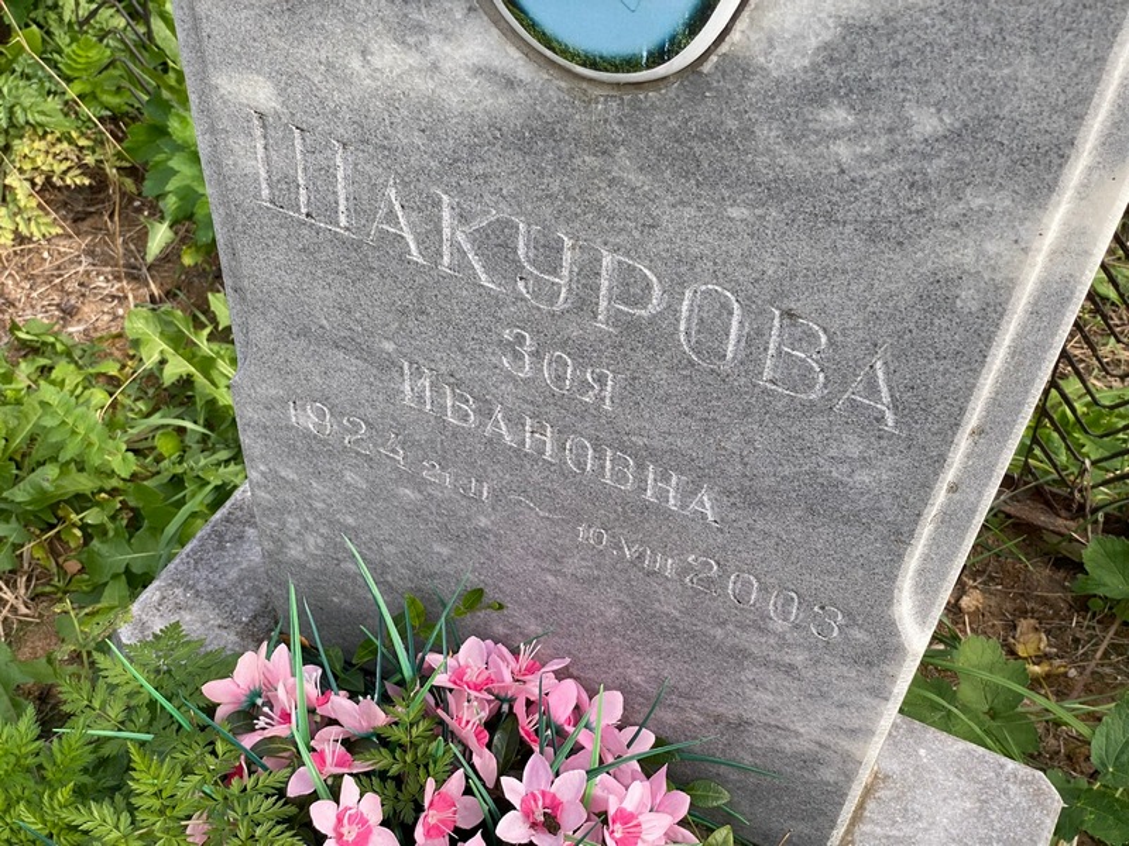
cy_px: 423
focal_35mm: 52
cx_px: 564
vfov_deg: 28.0
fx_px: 1696
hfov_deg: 36.8
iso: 20
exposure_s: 1/324
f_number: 2
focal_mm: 6
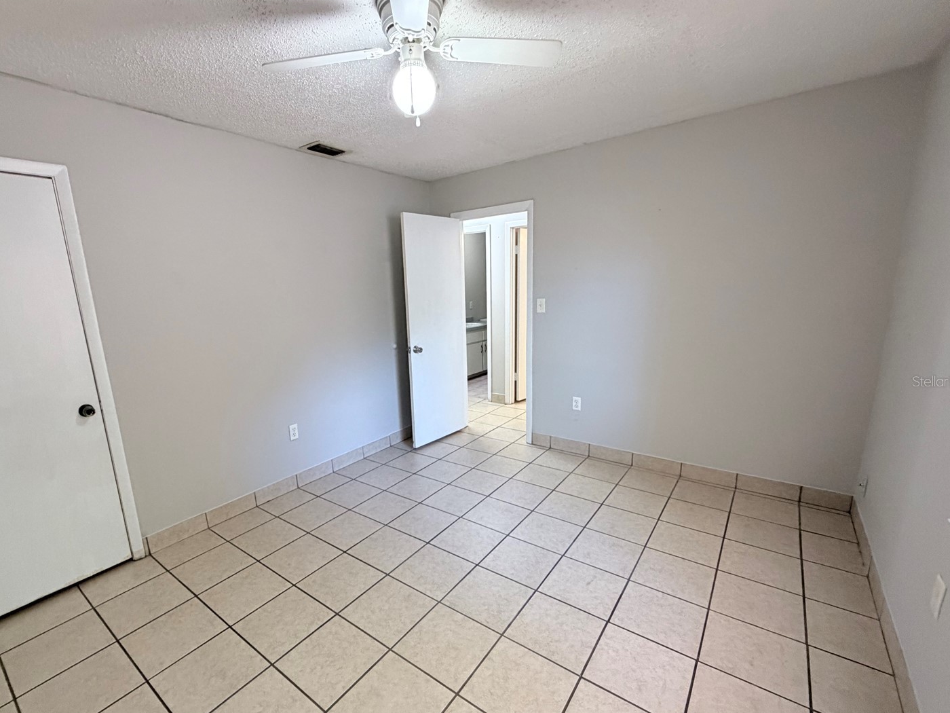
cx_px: 434
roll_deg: +3.1
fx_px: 439
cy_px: 381
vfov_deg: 78.0
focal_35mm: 16
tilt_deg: -13.0
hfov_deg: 94.3
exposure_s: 1/60
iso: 500
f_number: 2.2
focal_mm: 2.22
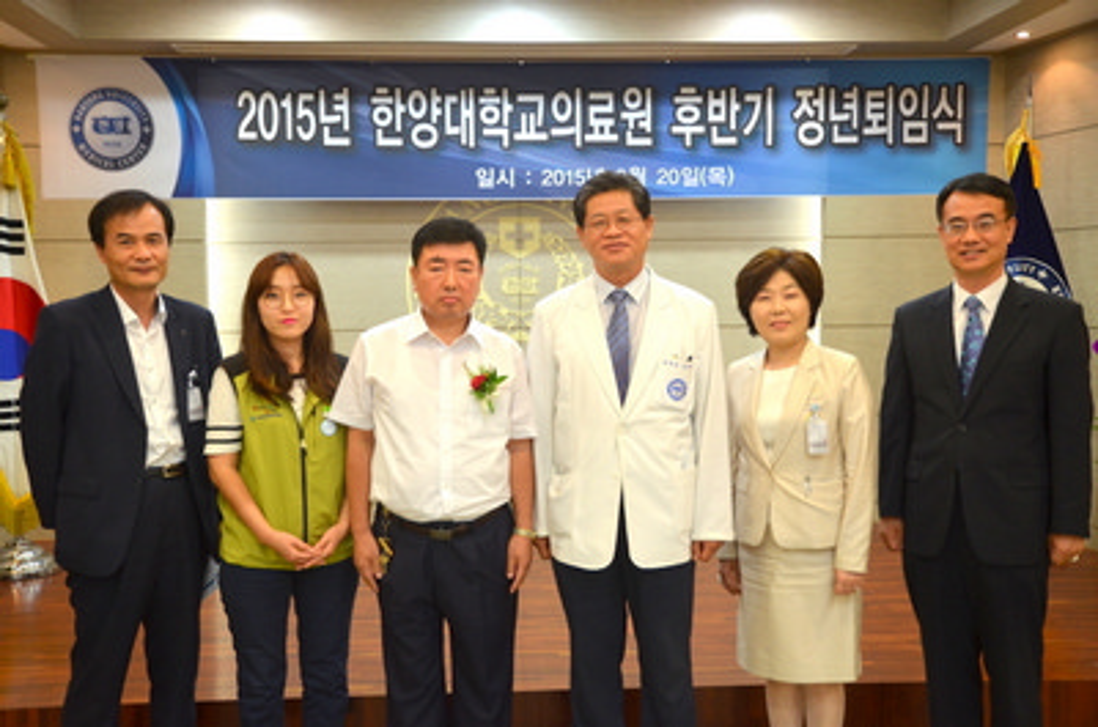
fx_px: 1187
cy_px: 364
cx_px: 549
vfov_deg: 34.1
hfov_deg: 49.6
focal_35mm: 39
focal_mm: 26
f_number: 4.2
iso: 640
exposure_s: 1/60
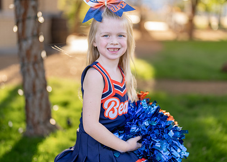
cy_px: 73
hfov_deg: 32.7
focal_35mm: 60
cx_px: 118
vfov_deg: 23.7
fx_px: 387
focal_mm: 50
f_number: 1.2
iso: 100
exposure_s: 1/800
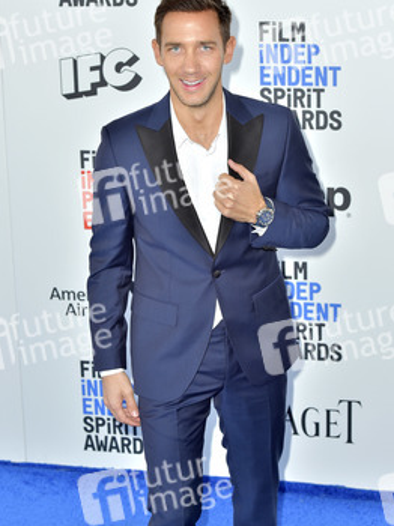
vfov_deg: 25.4
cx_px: 199
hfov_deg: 19.1
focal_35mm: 77
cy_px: 265
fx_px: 1170
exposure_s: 1/250
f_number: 6.3
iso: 500
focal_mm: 70
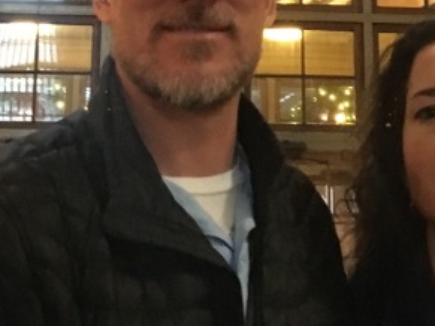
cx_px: 238
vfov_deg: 13.6
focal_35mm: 102
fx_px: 1281
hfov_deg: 19.3
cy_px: -175
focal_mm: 4.15
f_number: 2.2
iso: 400
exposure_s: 1/15
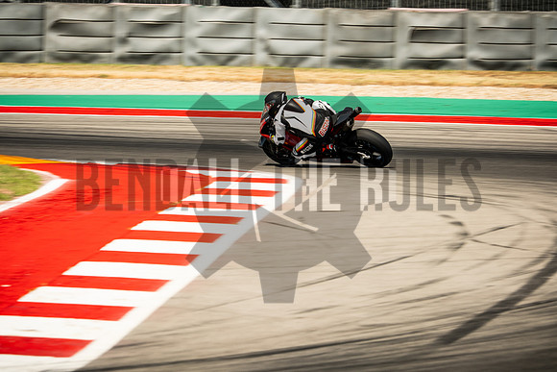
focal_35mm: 420
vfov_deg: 3.3
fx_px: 6500
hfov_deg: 4.9
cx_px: 278
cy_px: 186
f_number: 9
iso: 160
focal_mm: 280
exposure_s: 1/160
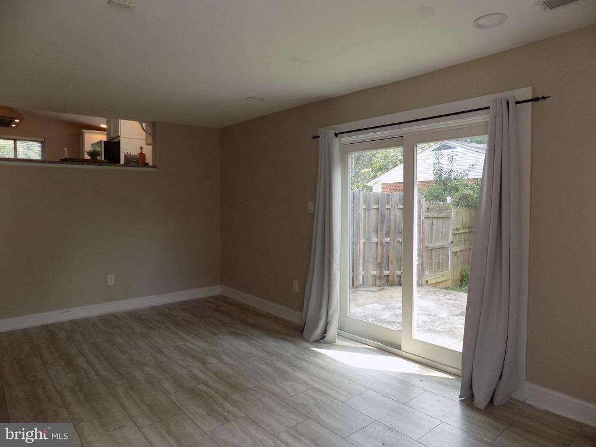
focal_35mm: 23
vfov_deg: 58.9
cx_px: 298
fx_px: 396
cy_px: 224
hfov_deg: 73.9
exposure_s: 1/80
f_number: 3.1
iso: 80
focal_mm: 4
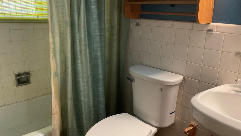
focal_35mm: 32
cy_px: 62
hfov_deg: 61.0
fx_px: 205
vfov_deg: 36.7
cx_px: 121
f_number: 1.8
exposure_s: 1/30
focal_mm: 3
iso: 400
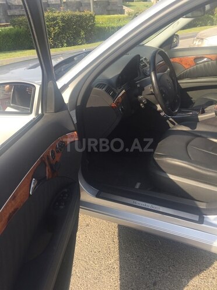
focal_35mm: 29
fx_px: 242
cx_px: 108
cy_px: 145
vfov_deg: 61.7
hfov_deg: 48.2
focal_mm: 4.15
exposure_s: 1/628
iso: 32
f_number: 2.2
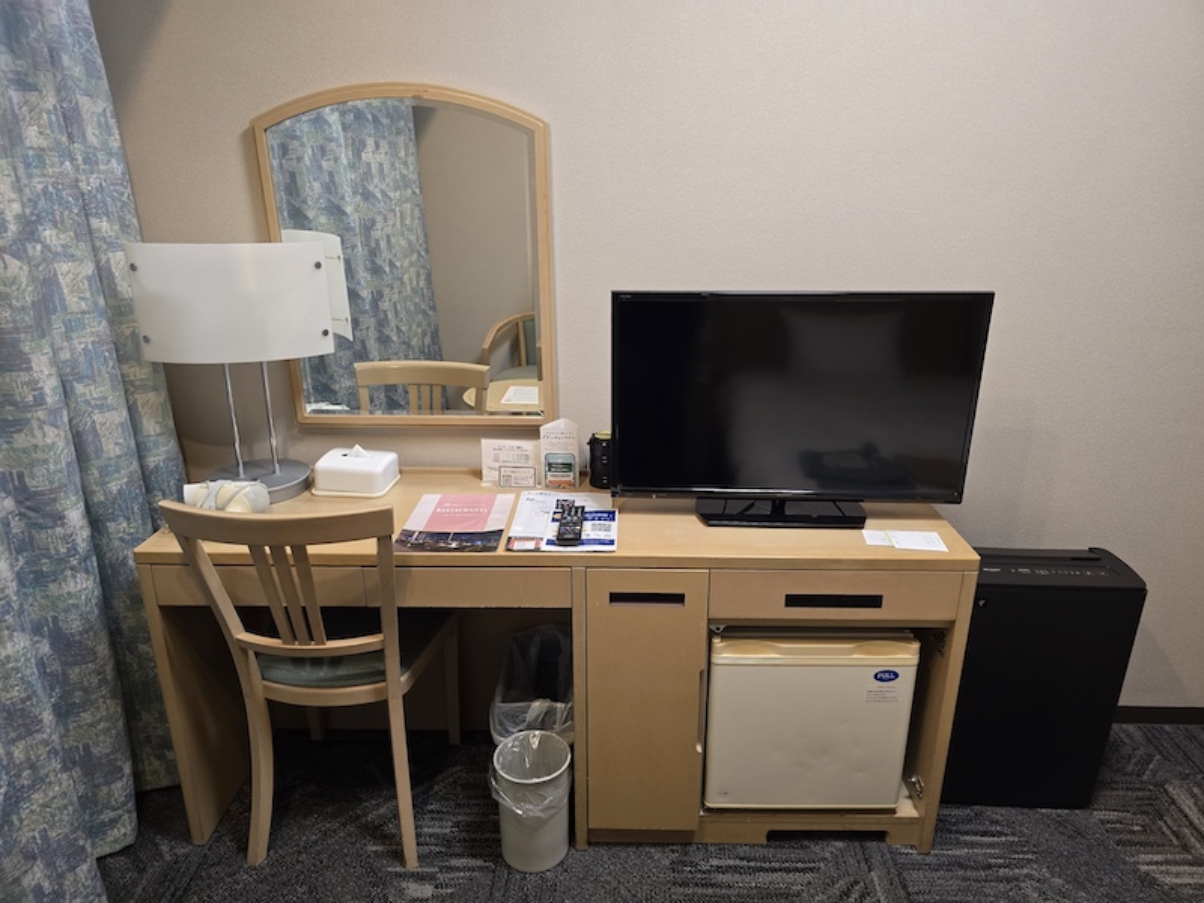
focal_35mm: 23
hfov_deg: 73.9
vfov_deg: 58.9
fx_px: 800
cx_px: 602
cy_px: 452
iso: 400
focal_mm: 6.3
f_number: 1.7
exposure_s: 1/120
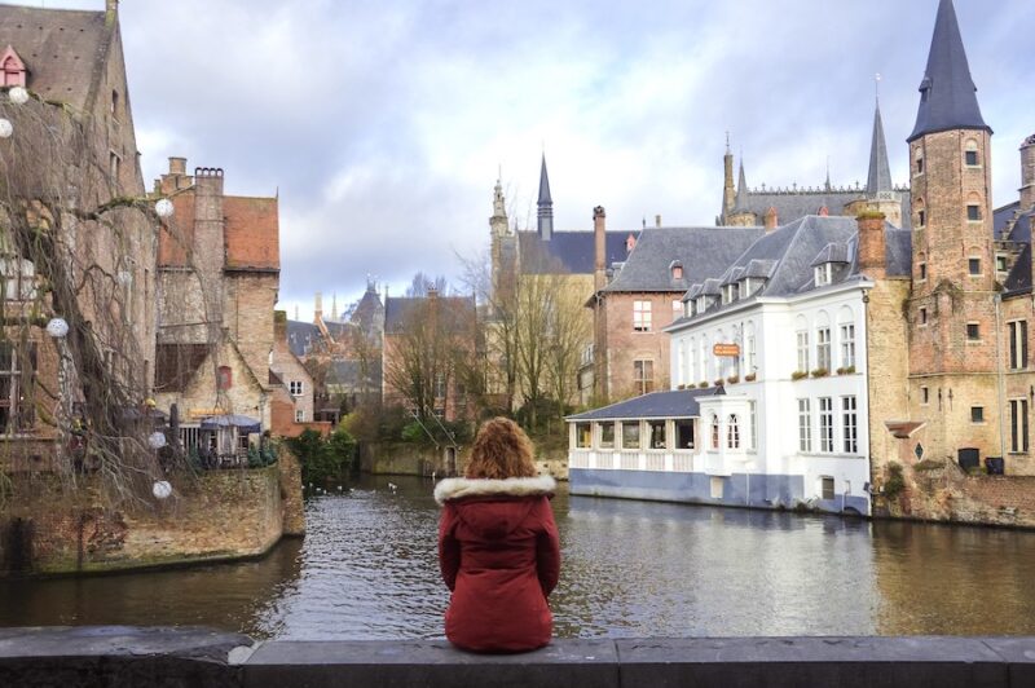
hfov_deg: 53.2
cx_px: 518
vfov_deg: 36.8
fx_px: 1034
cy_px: 344
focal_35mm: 36
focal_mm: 24
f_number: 8
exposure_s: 1/250
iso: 400
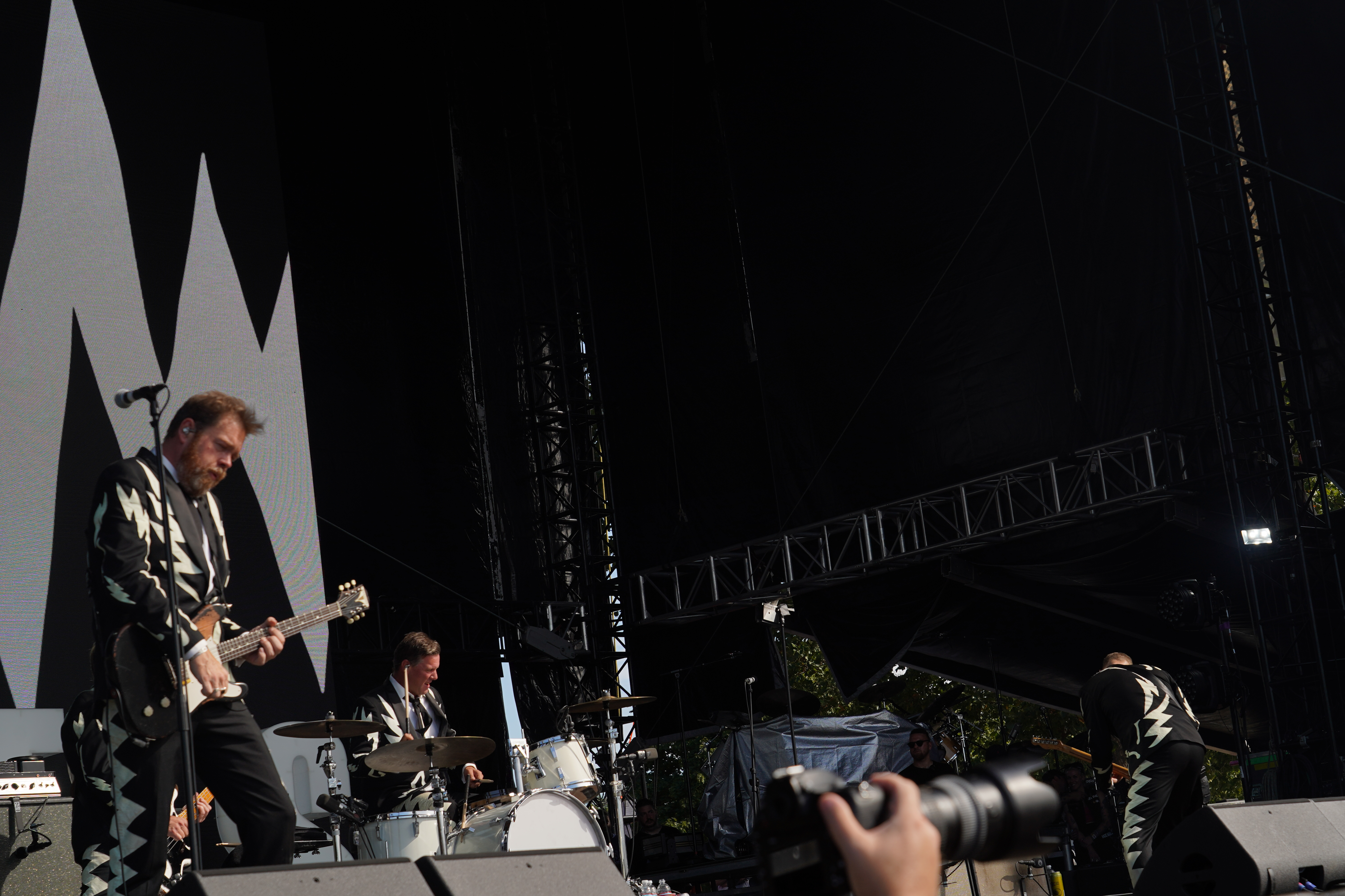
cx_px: 672
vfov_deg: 20.9
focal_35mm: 65
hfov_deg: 31.0
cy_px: 448
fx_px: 2428
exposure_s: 1/320
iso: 100
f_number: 8
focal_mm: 65
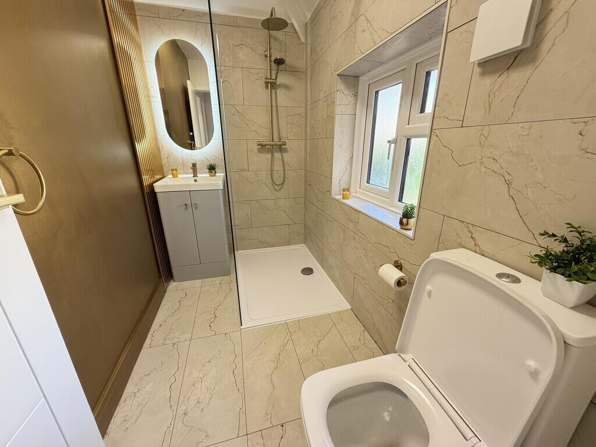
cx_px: 298
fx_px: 241
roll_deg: +0.8
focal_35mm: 14
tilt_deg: -18.3
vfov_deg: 85.7
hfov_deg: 102.1
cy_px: 224
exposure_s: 1/121
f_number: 2.2
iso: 160
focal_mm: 2.22
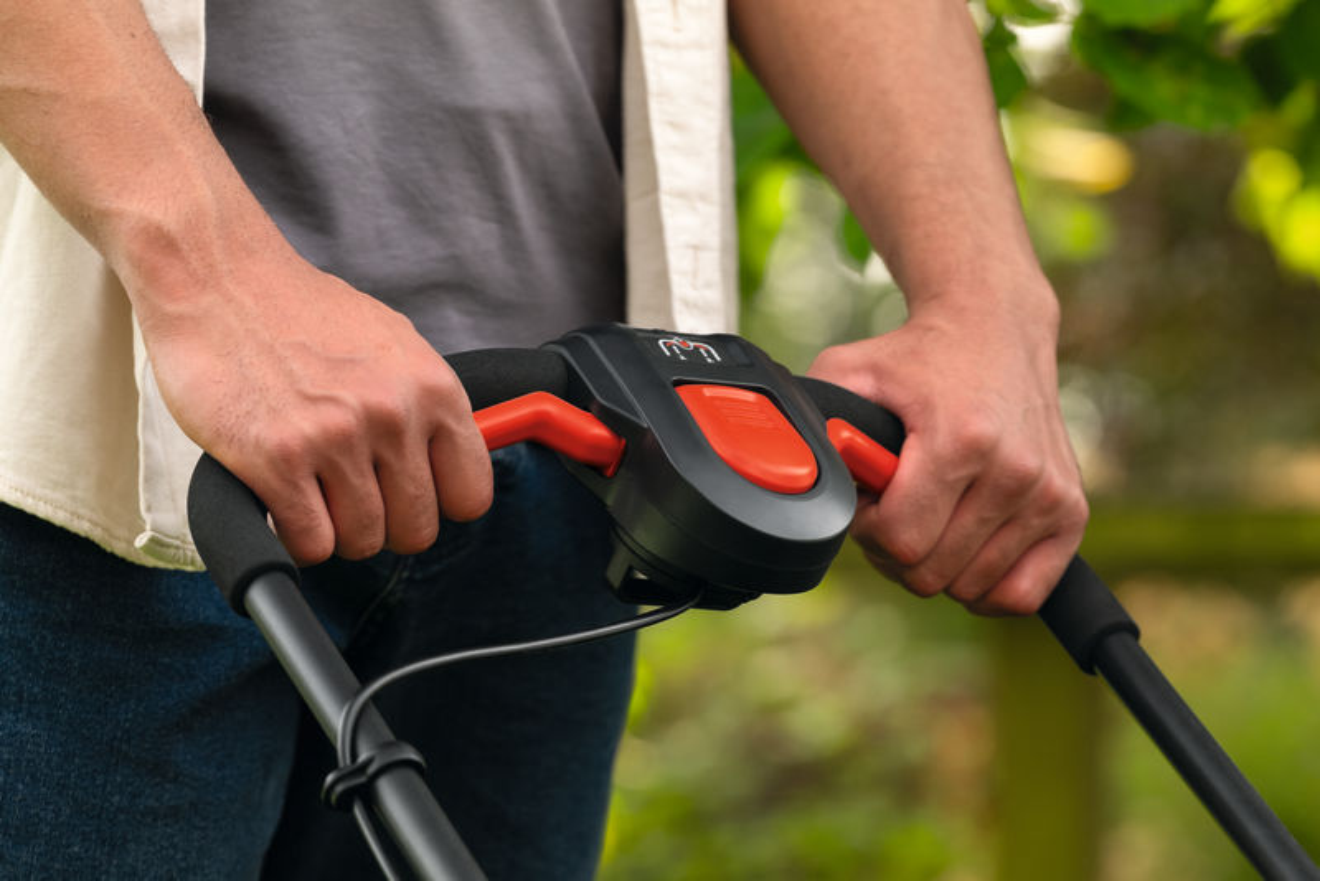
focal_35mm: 193
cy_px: 440
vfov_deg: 7.1
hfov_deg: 10.7
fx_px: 7079
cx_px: 660
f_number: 6.3
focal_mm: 193
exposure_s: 1/125
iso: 400
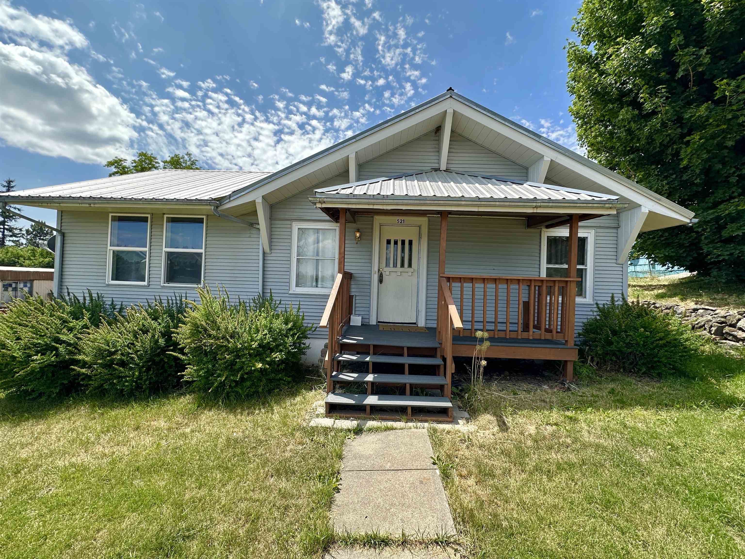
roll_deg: -1.9
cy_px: 280
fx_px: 301
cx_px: 372
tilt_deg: +1.5
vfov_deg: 85.7
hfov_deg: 102.1
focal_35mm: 14
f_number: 2.2
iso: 40
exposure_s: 1/670
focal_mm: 2.22
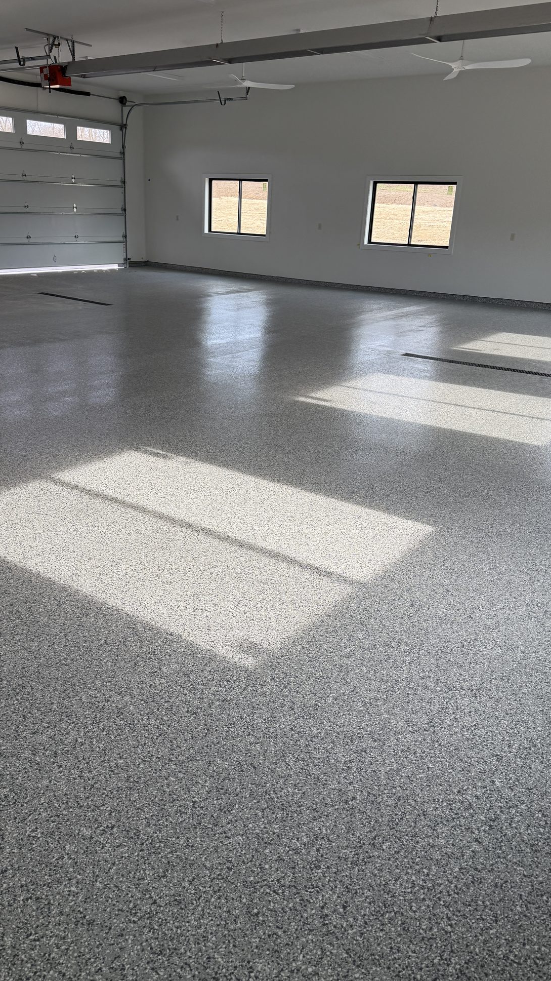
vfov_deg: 69.9
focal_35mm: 27
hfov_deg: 42.8
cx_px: 249
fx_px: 702
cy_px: 490
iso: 80
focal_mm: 6.76
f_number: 1.78
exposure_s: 1/338
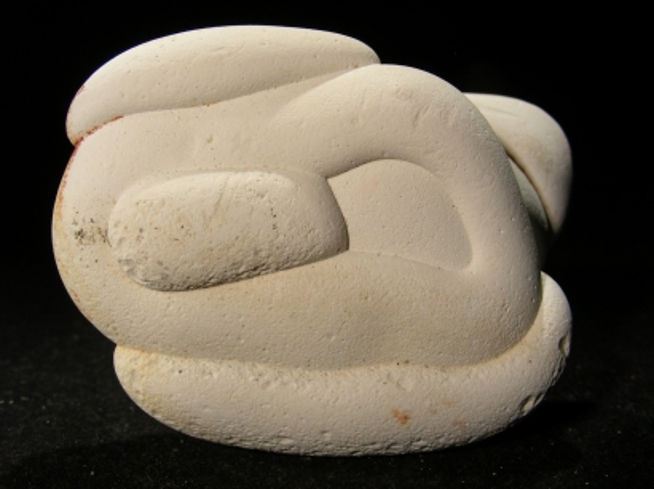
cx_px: 327
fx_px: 718
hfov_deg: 49.0
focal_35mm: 38
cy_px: 244
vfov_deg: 37.7
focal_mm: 6.3
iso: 50
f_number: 3.5
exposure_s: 1/75.2
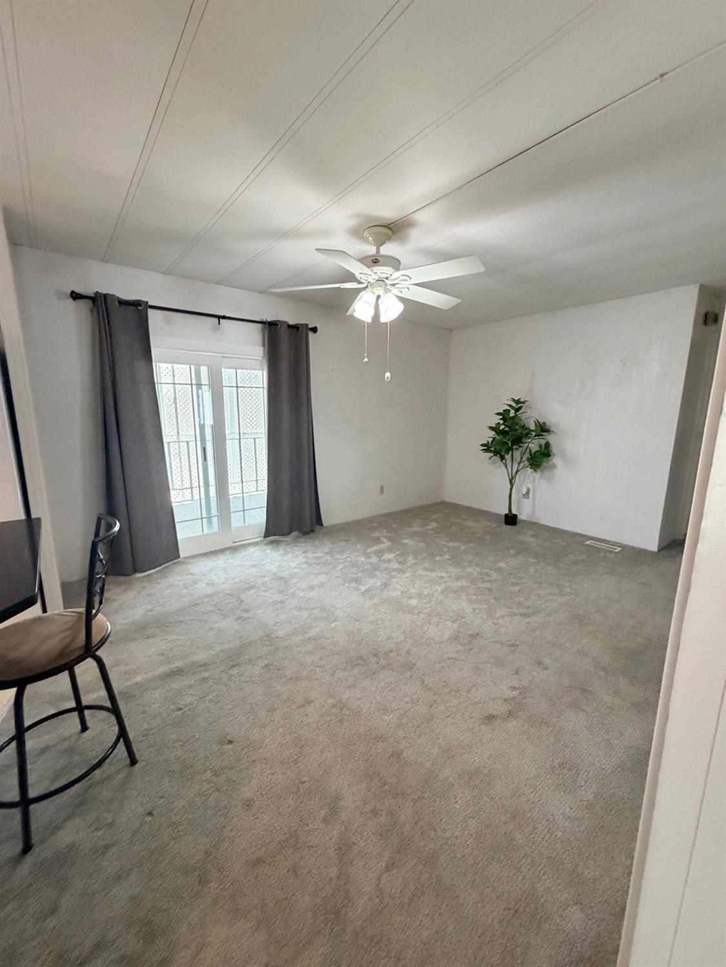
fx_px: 391
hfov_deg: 85.7
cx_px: 363
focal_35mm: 14
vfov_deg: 102.0
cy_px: 484
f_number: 2.2
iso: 400
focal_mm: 2.22
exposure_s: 1/60
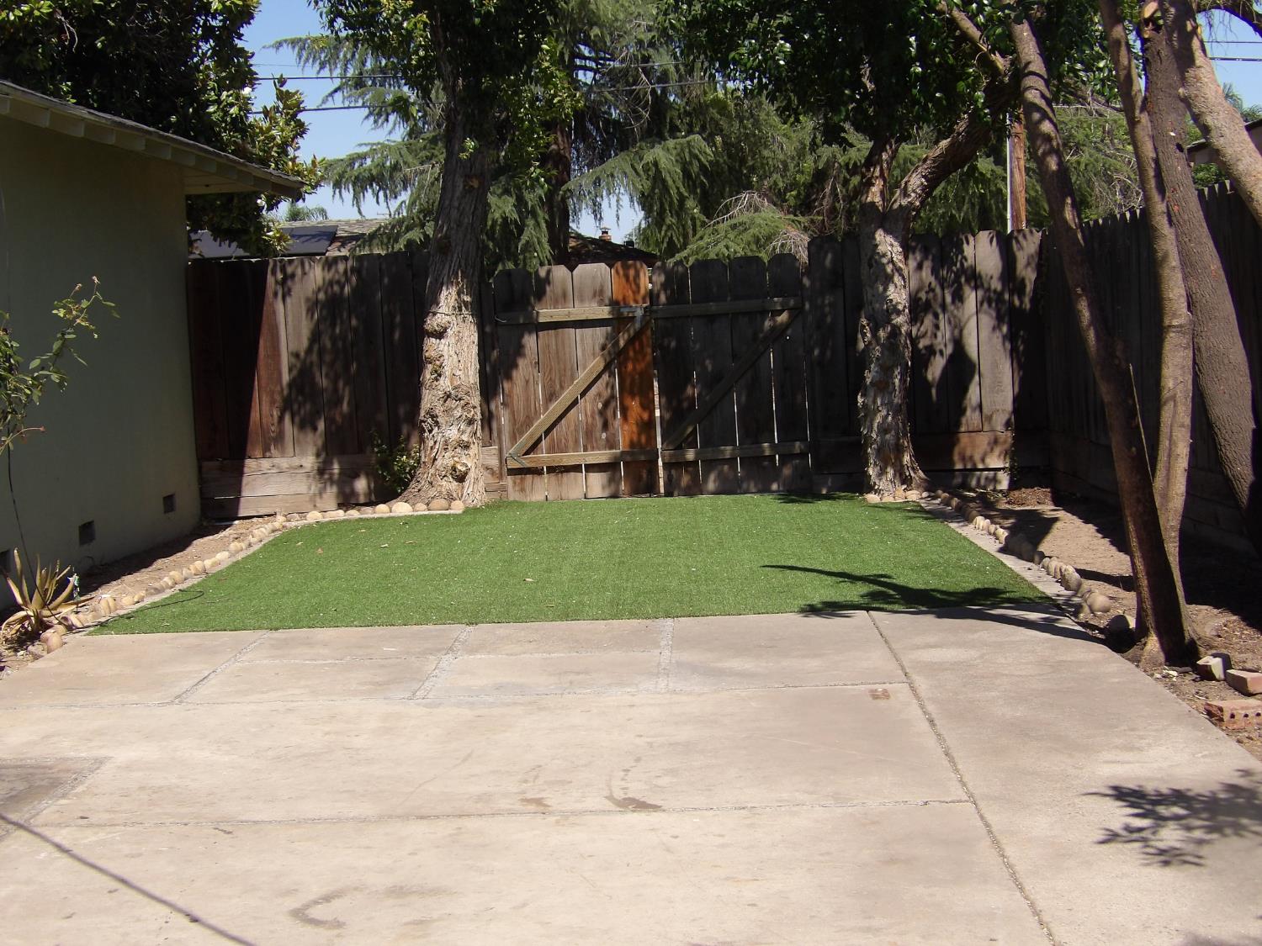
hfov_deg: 36.2
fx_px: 1932
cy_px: 473
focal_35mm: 53
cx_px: 631
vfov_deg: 27.5
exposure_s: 1/832
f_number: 3.4
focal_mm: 9.5
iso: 100
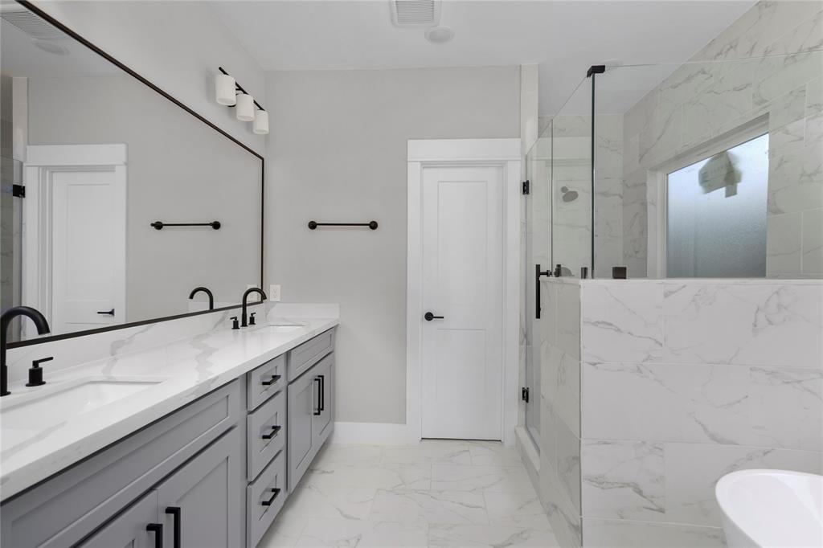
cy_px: 274
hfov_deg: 95.0
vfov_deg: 72.0
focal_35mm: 16
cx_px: 412
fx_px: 377
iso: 100
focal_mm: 11
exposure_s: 1/8
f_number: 4.8
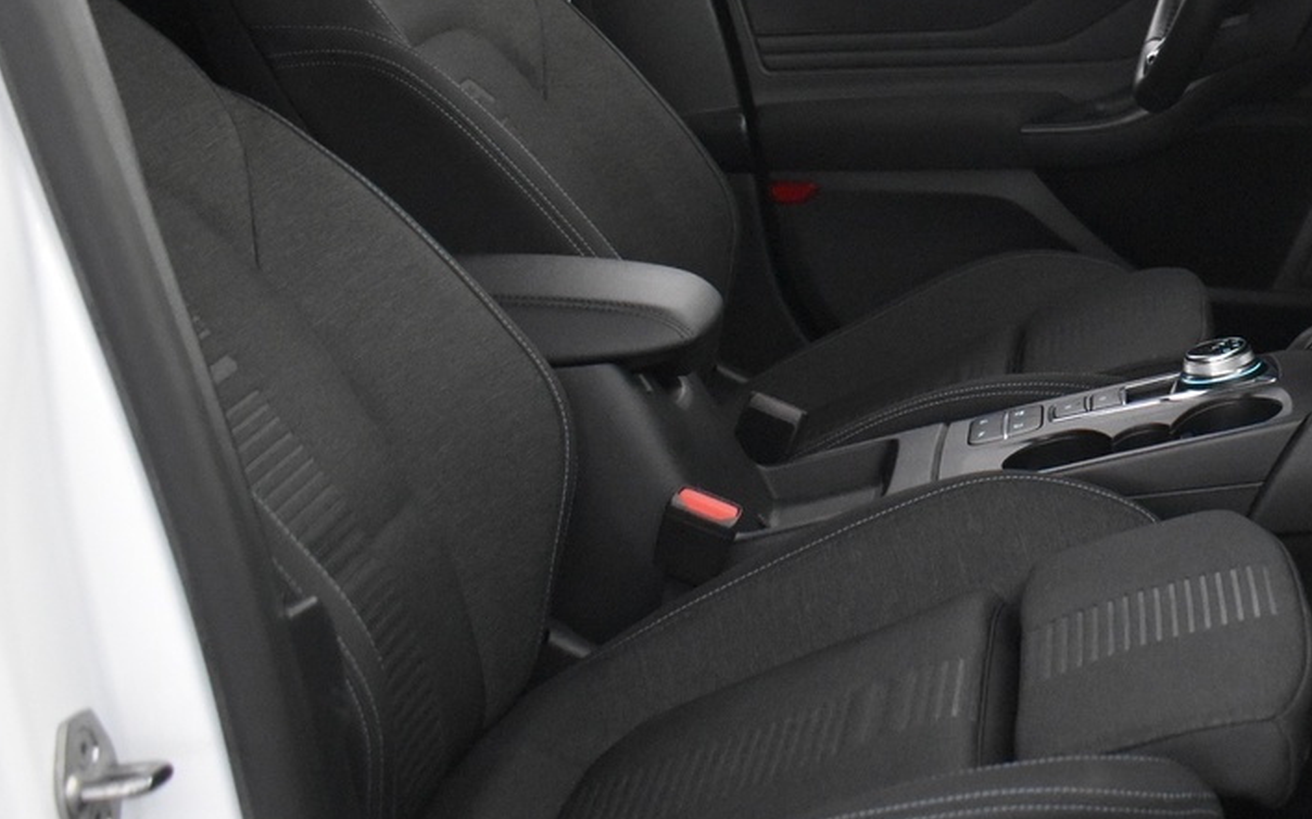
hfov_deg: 30.2
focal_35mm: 63
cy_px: 269
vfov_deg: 20.5
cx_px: 1318
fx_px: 2252
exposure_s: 1/30
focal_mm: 18
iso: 3200
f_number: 3.5
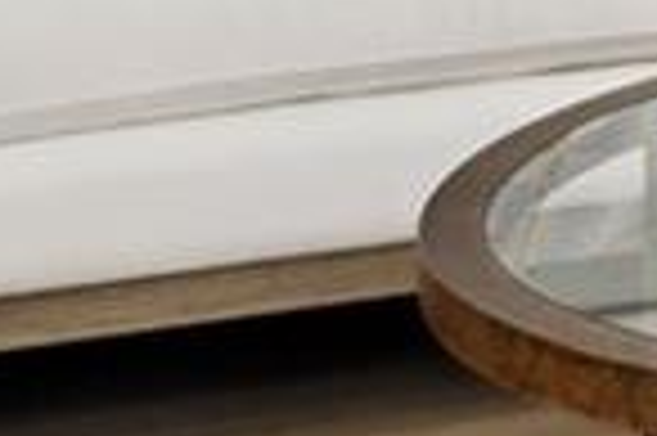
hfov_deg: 7.8
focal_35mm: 225
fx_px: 4102
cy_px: -814
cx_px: 2061
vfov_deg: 5.7
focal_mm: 32
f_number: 9
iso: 400
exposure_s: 1/60
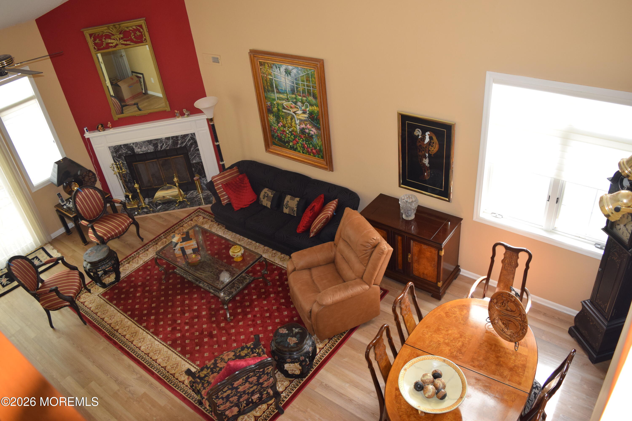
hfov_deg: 67.4
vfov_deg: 47.9
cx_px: 316
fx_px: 474
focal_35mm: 27
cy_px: 210
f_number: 5
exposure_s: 1/100
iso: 800
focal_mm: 18
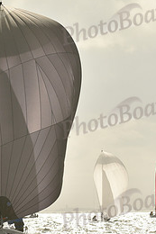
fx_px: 2909
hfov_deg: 3.1
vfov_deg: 4.6
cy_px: 82
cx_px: 15
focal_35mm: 447
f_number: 8
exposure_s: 1/2000
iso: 320
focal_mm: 200
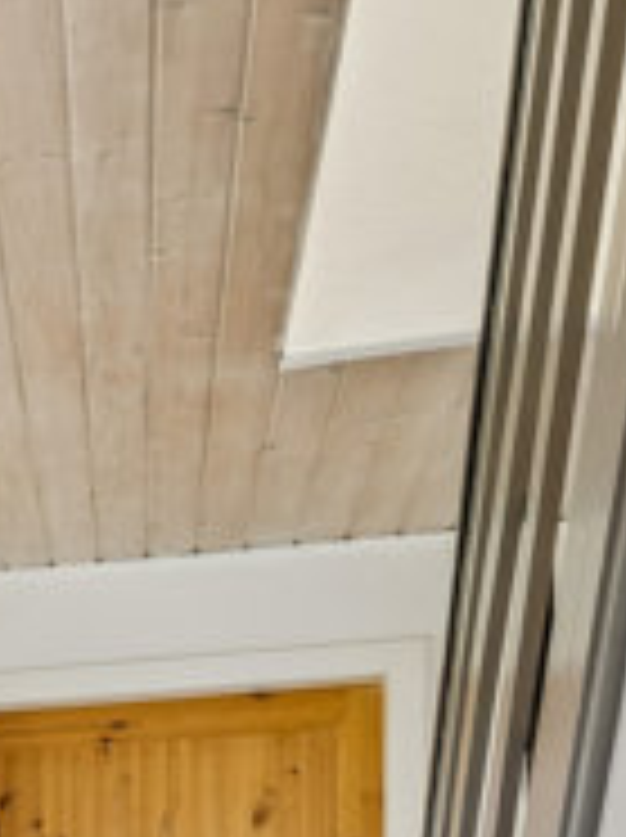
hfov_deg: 14.1
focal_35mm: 87
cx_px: -644
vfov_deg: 20.4
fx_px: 2103
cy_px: 1109
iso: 200
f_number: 8
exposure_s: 1/2.5
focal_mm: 21
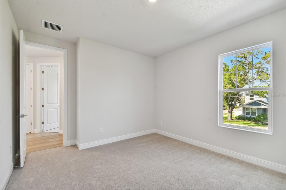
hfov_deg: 100.4
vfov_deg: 77.3
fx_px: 119
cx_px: 143
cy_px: 95
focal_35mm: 15
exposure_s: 1/15
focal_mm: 10
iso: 100
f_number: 7.1
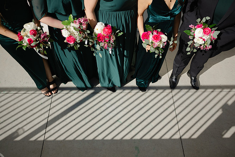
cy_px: 78
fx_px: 183
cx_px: 118
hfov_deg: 65.5
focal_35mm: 28
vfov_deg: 46.4
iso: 80
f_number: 2.8
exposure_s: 1/1600
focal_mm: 28
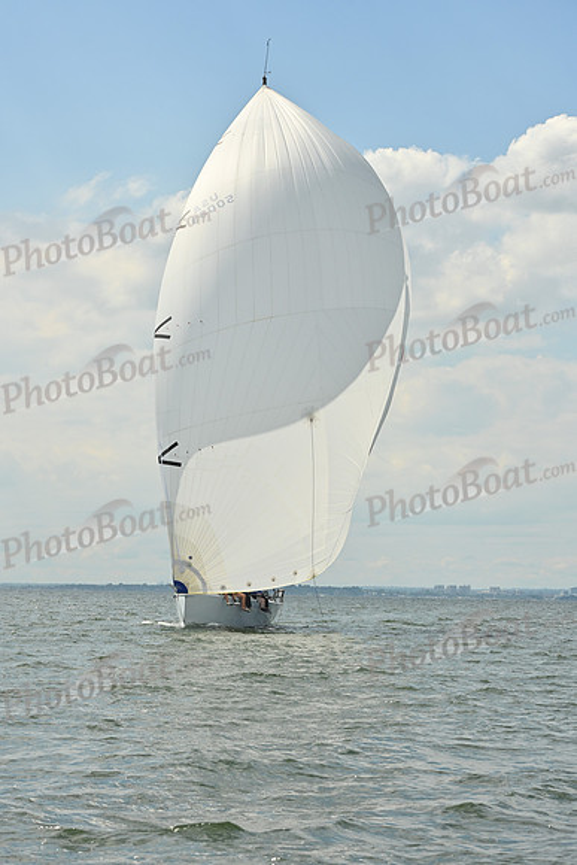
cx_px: 288
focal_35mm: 90
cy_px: 432
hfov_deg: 15.2
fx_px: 2162
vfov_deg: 22.6
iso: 320
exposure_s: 1/1250
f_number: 9
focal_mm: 90
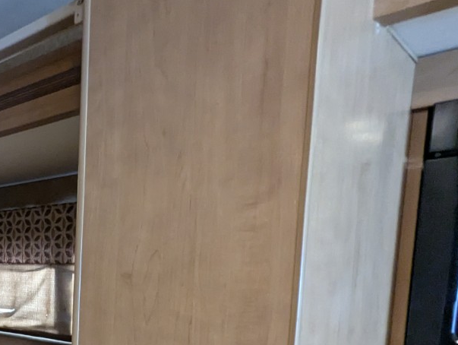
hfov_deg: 39.5
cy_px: 320
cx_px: -62
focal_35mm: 37
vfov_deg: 36.0
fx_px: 490
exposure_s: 1/34
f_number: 2.2
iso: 284
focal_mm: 2.35
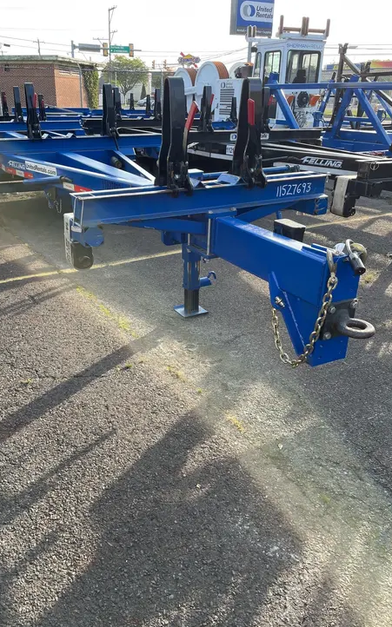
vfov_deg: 66.5
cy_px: 315
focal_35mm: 28
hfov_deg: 44.4
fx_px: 479
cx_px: 163
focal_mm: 4.2
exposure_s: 1/504
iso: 32
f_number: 1.6
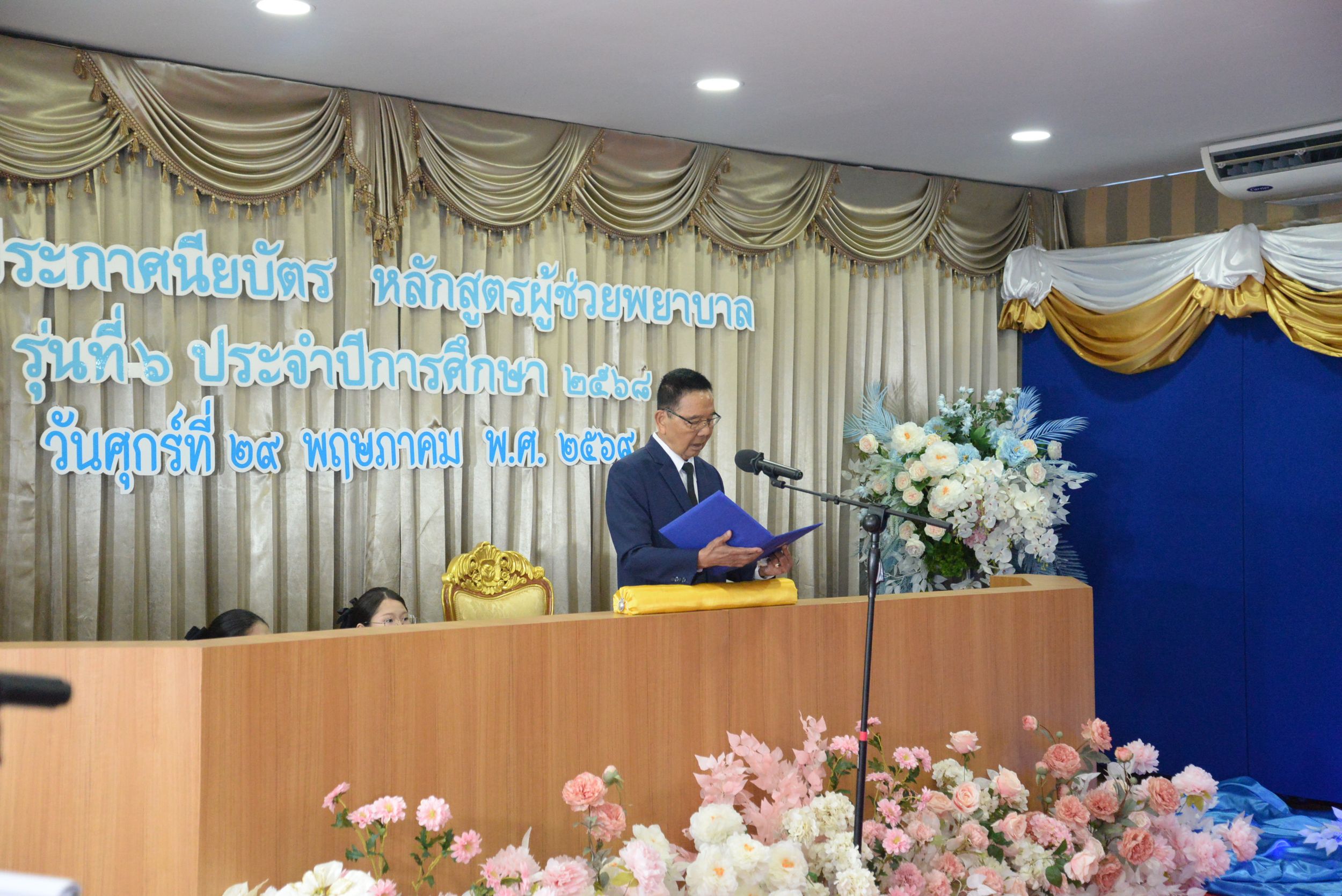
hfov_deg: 38.2
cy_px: 448
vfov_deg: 26.0
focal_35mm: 52
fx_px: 1939
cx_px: 671
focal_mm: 52
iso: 6400
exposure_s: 1/320
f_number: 4.2
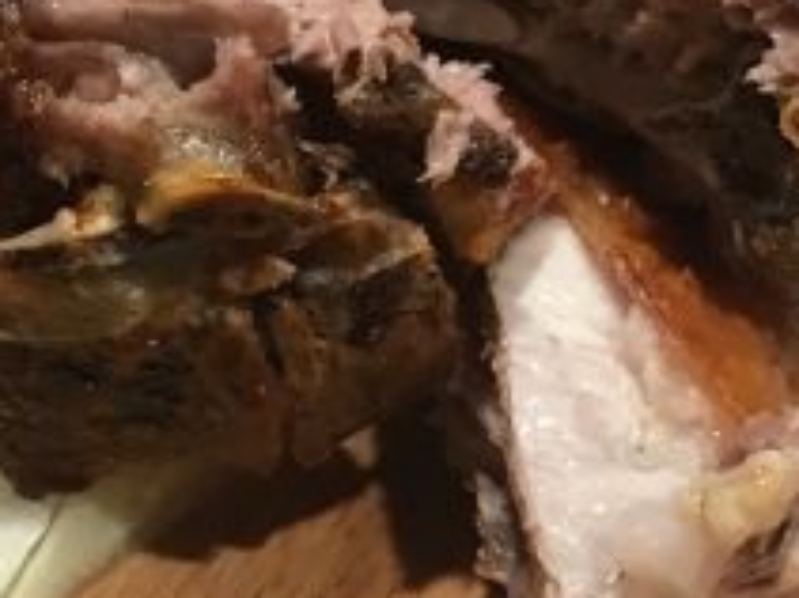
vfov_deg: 15.9
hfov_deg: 20.9
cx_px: 591
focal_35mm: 93
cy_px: 305
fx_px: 2145
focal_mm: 3.99
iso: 40
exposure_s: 1/20
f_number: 1.8
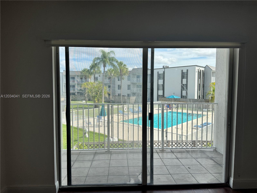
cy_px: 96
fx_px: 178
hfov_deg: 71.6
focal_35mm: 24
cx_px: 128
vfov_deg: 56.8
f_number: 1.78
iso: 80
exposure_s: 1/1818
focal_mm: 6.76
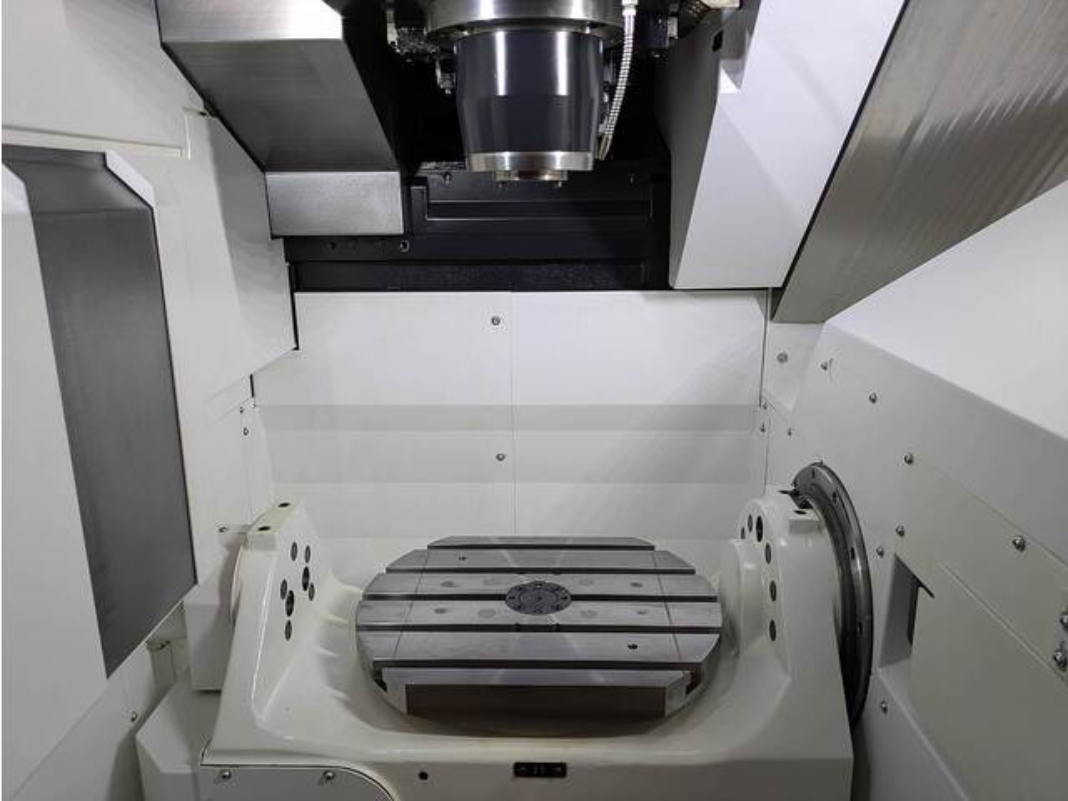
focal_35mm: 25
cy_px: 400
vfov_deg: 54.9
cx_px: 534
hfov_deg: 69.4
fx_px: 771
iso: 46
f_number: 1.89
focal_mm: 5.43
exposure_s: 1/60
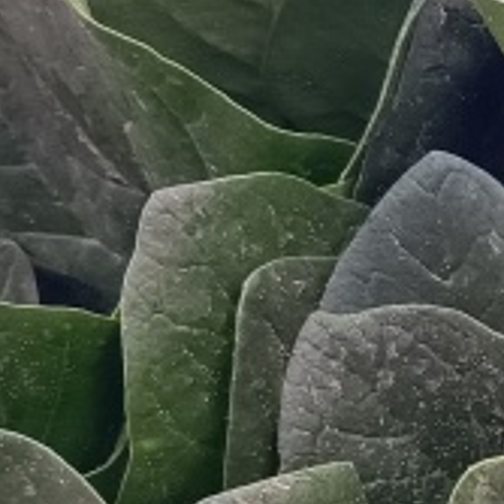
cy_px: 641
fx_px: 2421
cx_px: 691
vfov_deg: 11.6
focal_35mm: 147
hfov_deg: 11.5
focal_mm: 4.05
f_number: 1.8
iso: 228
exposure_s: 1/100
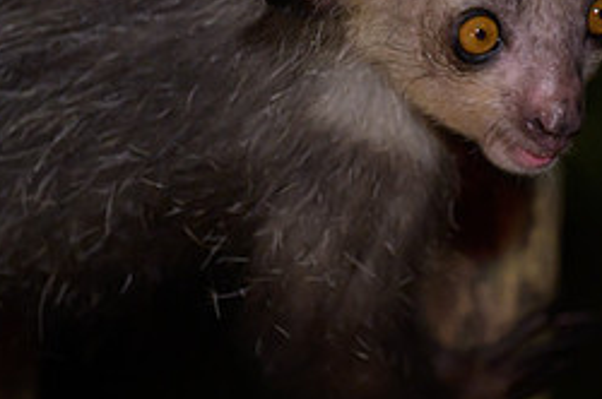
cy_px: 46
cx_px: 393
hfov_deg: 4.4
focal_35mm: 464
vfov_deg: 3.0
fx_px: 7749
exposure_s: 1/50
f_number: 2.8
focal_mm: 200
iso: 4000
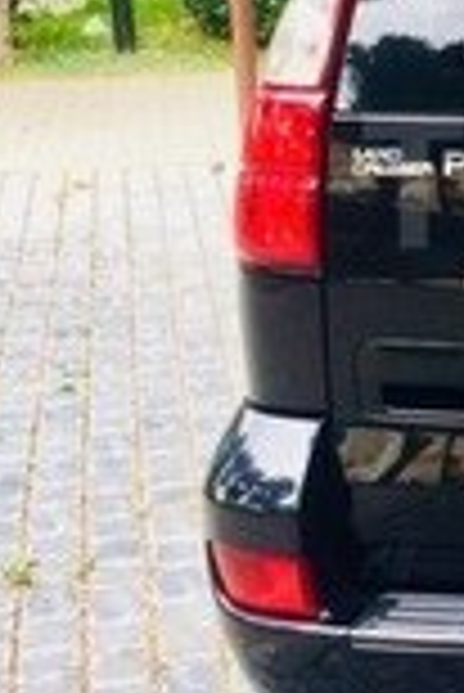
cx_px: 824
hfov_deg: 12.9
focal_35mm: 97
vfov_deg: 20.8
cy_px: 180
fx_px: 1871
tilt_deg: -10.5
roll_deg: +2.5
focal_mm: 4.15
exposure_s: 1/318
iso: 32
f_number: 2.2
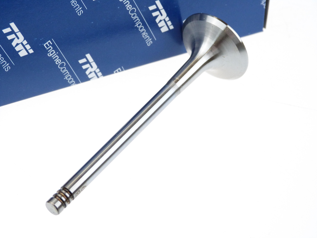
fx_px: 1016
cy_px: 119
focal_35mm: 111
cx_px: 158
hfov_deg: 17.7
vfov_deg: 13.3
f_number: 3.5
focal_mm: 20.1
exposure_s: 1/250
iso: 320
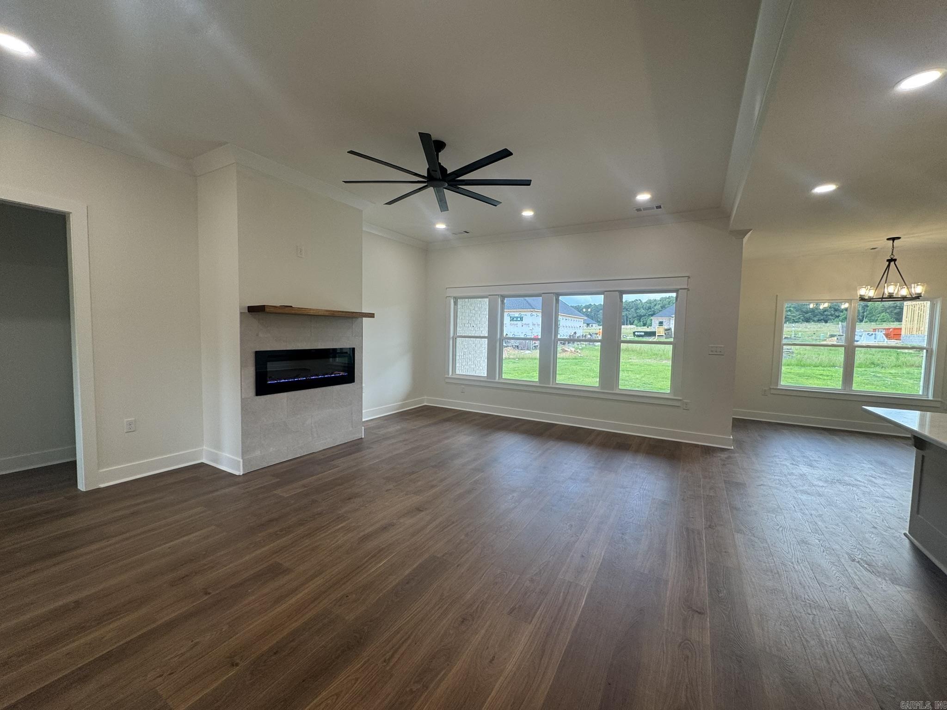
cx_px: 474
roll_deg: -1.1
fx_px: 383
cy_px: 355
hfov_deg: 102.1
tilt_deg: -3.3
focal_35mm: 14
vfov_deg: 85.7
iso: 80
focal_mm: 2.22
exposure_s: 1/120
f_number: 2.2
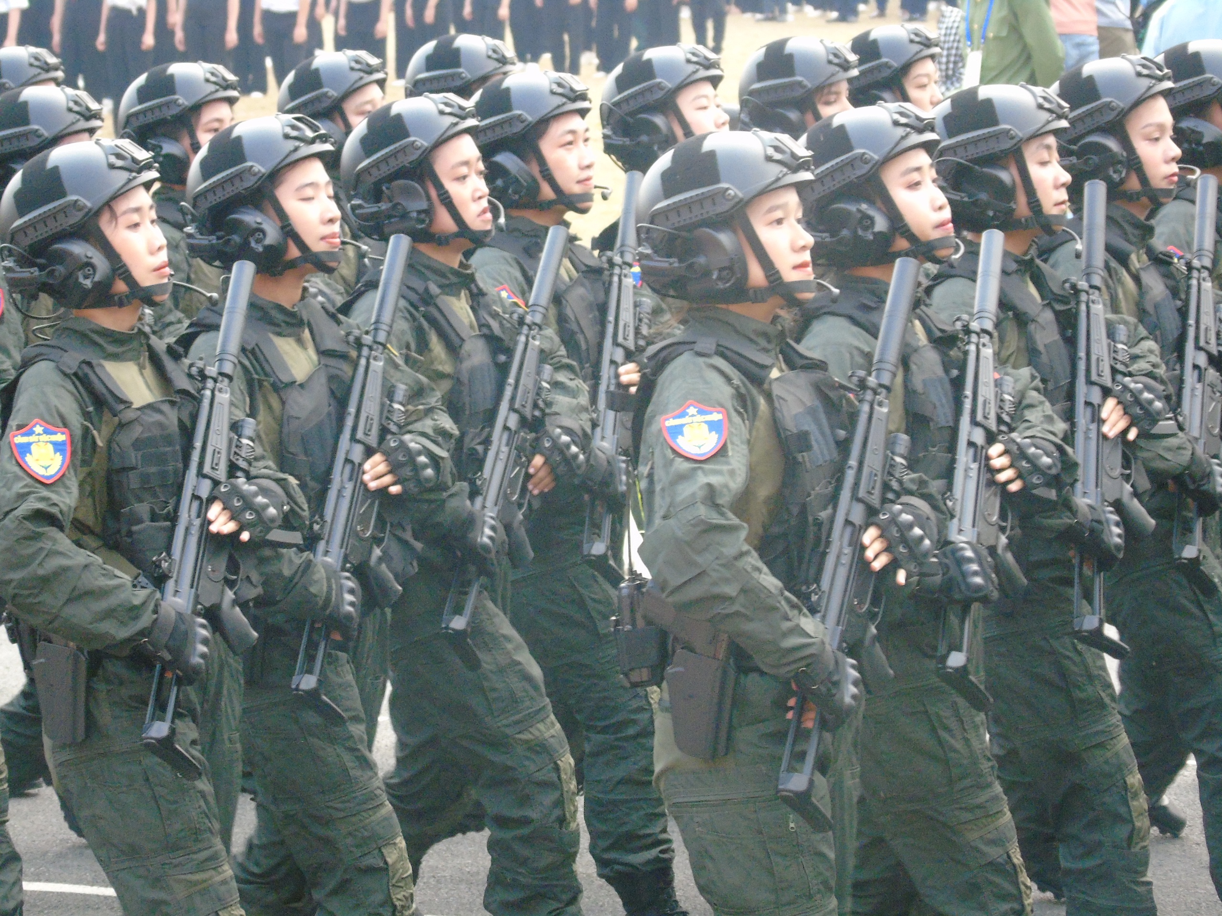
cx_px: 611
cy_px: 458
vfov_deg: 10.4
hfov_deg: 13.9
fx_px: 5013
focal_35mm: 142
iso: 500
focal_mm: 25
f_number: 4.7
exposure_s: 1/250
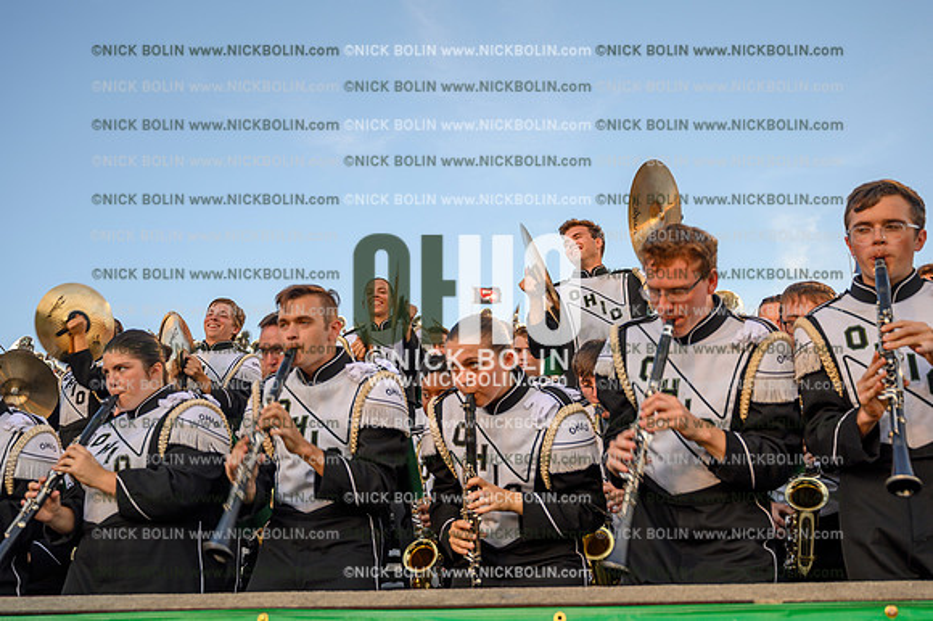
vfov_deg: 32.6
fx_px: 1062
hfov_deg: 47.4
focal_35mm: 41
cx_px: 466
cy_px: 310
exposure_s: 1/125
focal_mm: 41
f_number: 4
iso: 100
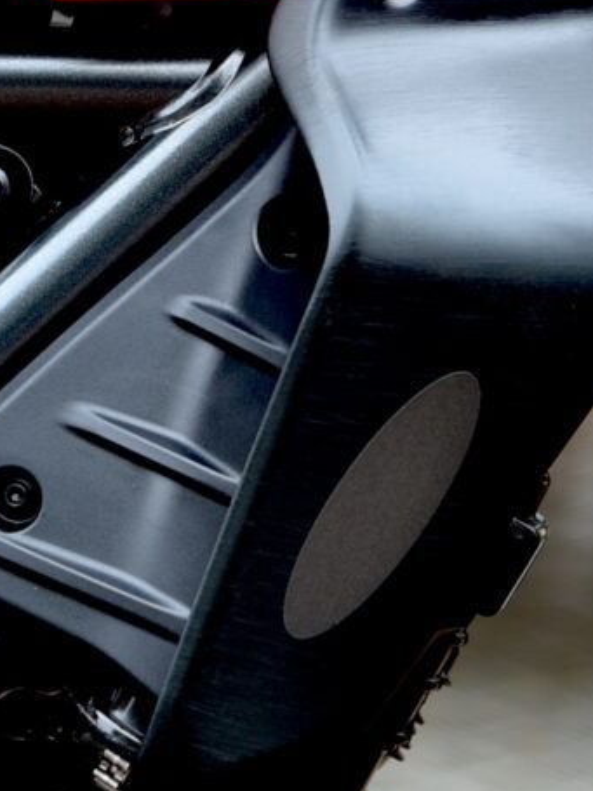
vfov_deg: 5.2
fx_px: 8661
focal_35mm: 379
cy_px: 395
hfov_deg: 3.9
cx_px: 352
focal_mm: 70
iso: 100
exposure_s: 1/50
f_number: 2.8
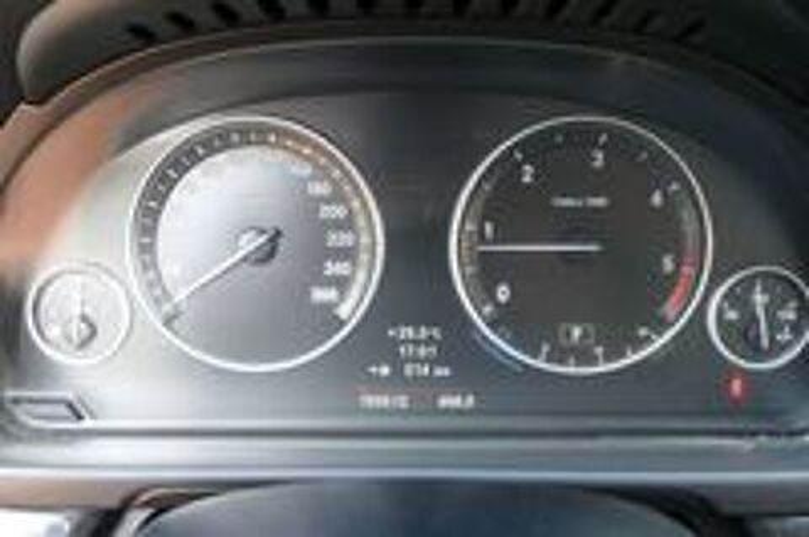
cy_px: 268
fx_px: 763
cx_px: 404
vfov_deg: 38.8
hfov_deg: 55.8
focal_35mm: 34
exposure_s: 1/80
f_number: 3.1
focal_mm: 12.38
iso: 500
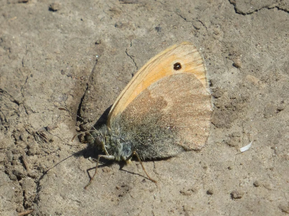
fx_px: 4876
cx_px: 144
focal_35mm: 584
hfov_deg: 3.4
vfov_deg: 2.5
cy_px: 108
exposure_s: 1/200
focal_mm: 104.7
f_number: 5.6
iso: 80
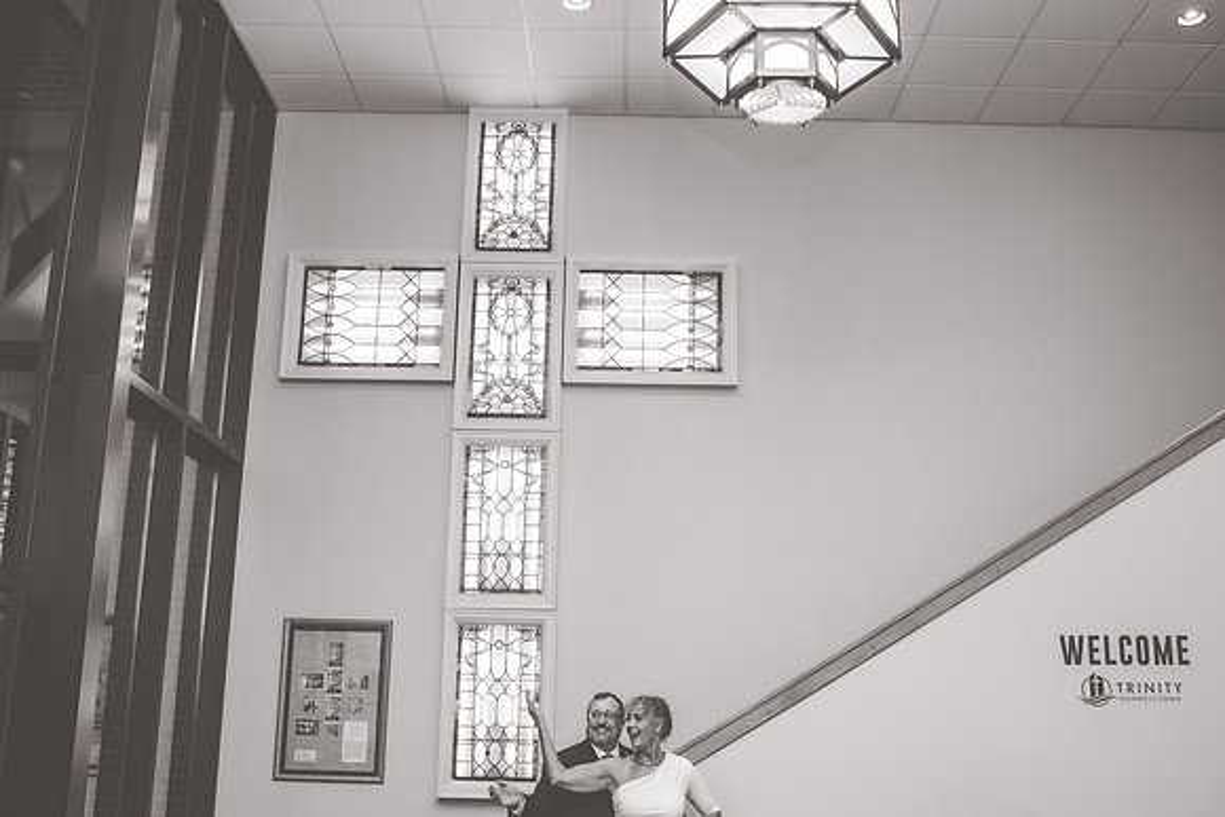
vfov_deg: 36.0
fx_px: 1258
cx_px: 632
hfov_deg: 51.9
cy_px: 395
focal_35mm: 37
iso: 1000
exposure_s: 1/200
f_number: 4
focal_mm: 35
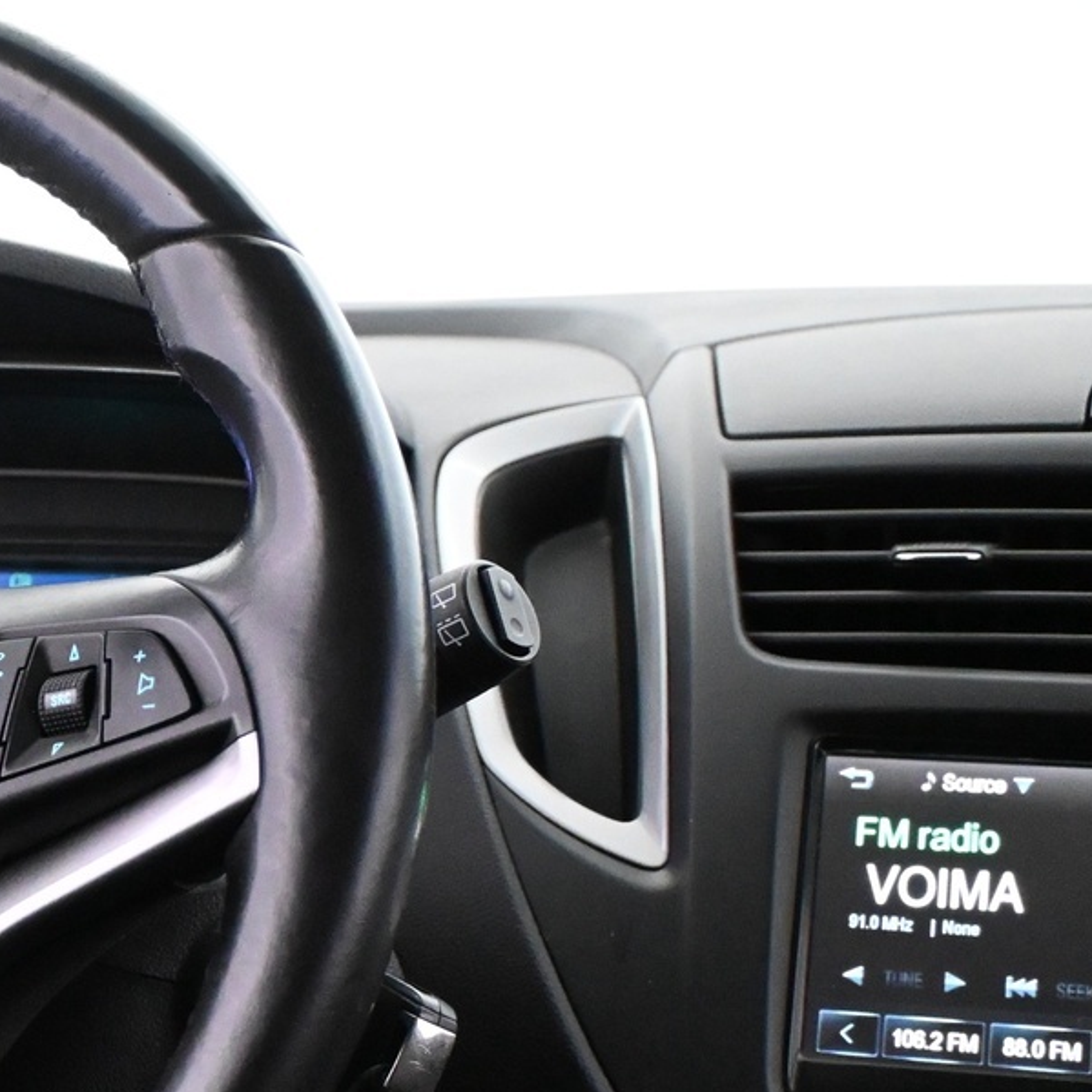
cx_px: -363
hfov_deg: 18.6
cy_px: 775
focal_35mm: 86
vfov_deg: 20.0
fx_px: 3075
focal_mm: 25
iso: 6400
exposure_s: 1/40
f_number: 4.2
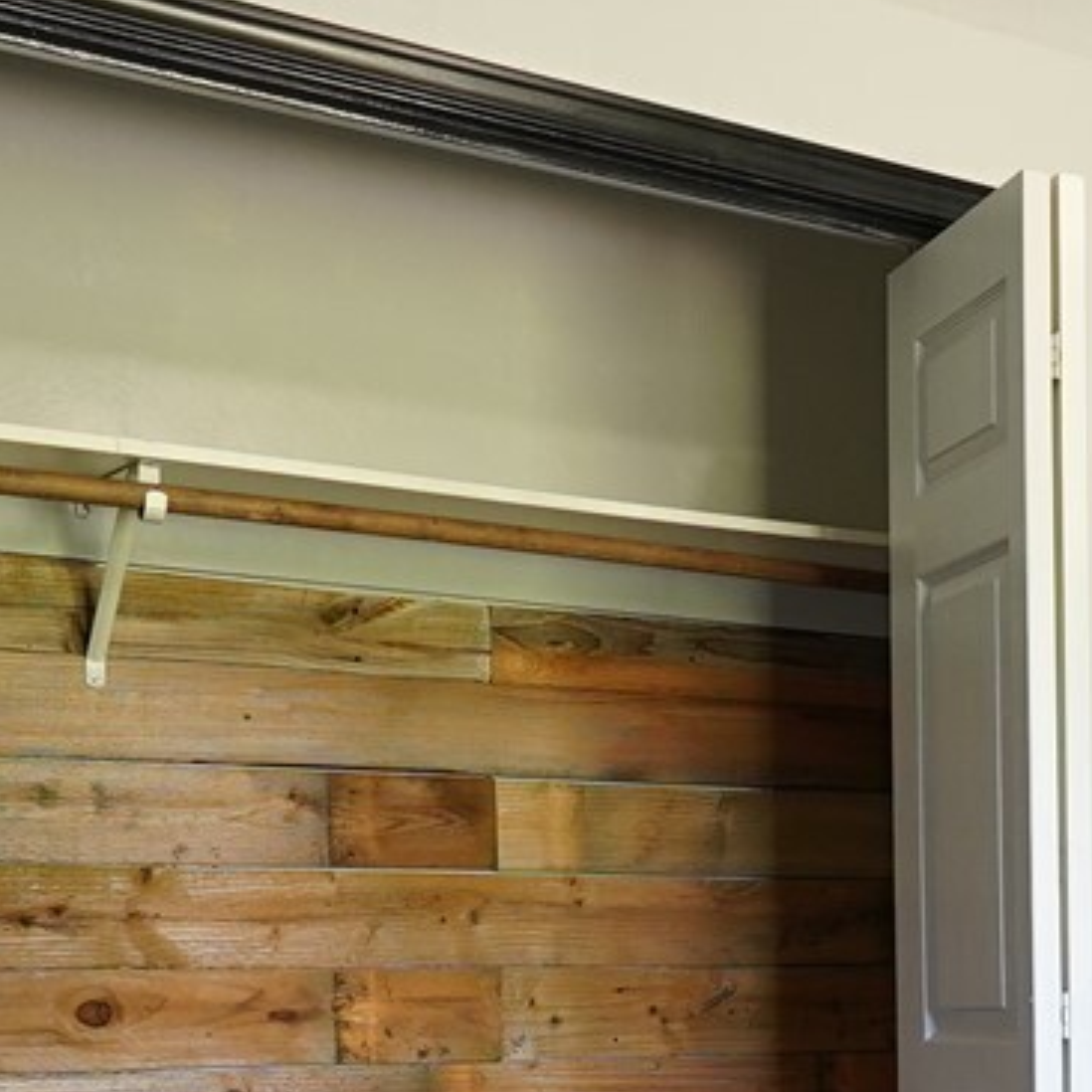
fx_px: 2248
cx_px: 1192
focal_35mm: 63
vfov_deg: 26.2
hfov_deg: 25.4
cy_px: 1019
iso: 400
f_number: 4.5
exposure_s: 1/15
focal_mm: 11
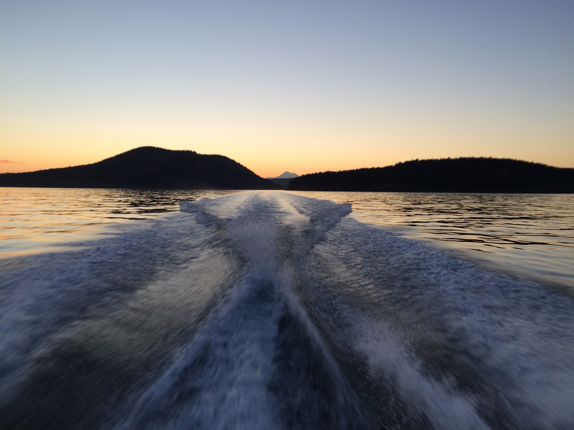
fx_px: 481
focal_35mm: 29
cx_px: 287
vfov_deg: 48.2
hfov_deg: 61.7
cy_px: 215
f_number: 2.2
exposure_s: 1/60
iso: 40
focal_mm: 4.15
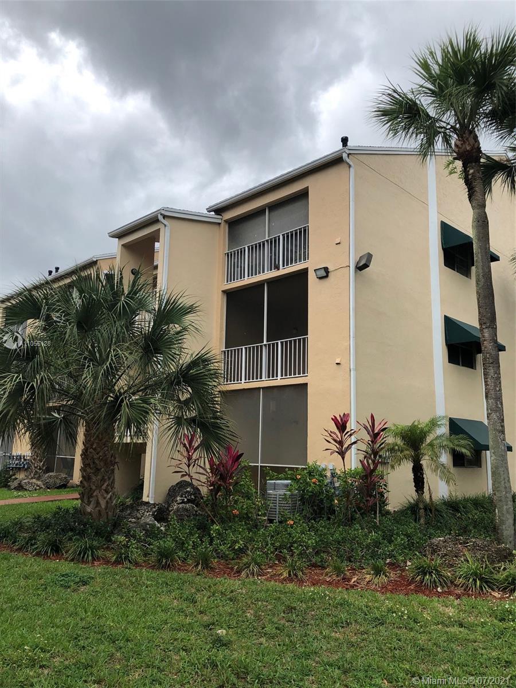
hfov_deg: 49.7
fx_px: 557
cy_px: 344
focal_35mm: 28
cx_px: 258
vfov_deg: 63.4
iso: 20
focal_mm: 3.99
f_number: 1.8
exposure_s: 1/592
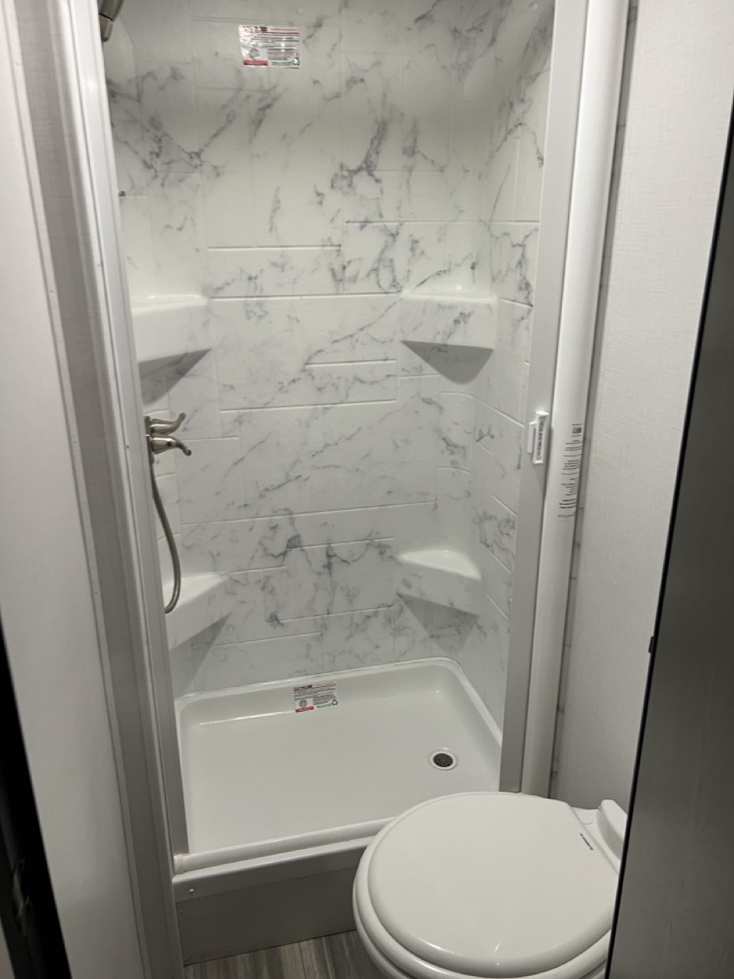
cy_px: 490
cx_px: 367
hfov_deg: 53.1
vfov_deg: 67.3
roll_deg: +1.8
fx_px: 735
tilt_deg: -18.0
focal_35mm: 26
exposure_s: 1/60
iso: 125
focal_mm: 5.7
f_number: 1.5
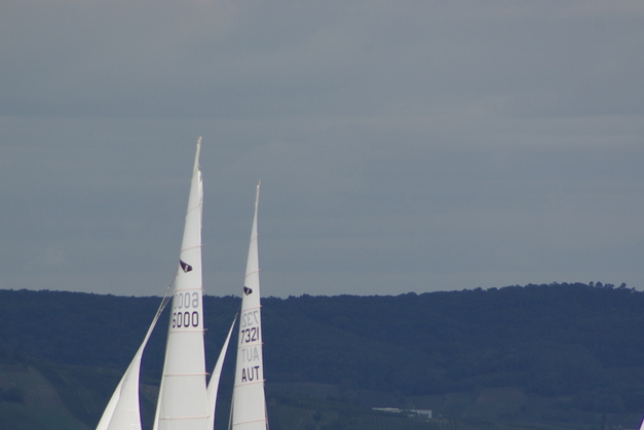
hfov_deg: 2.8
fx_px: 13157
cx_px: 344
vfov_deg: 1.9
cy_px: 335
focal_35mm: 735
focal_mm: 300
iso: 100
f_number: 6.7
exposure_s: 1/350
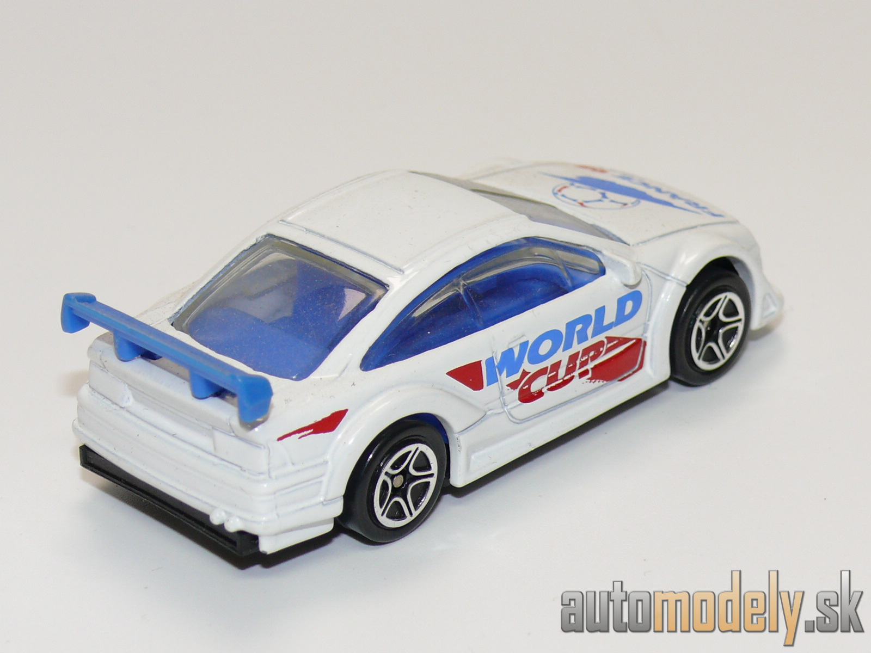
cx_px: 436
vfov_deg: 13.2
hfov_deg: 17.6
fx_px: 2818
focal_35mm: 112
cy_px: 326
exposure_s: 1/30
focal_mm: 14.2
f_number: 4
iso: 100
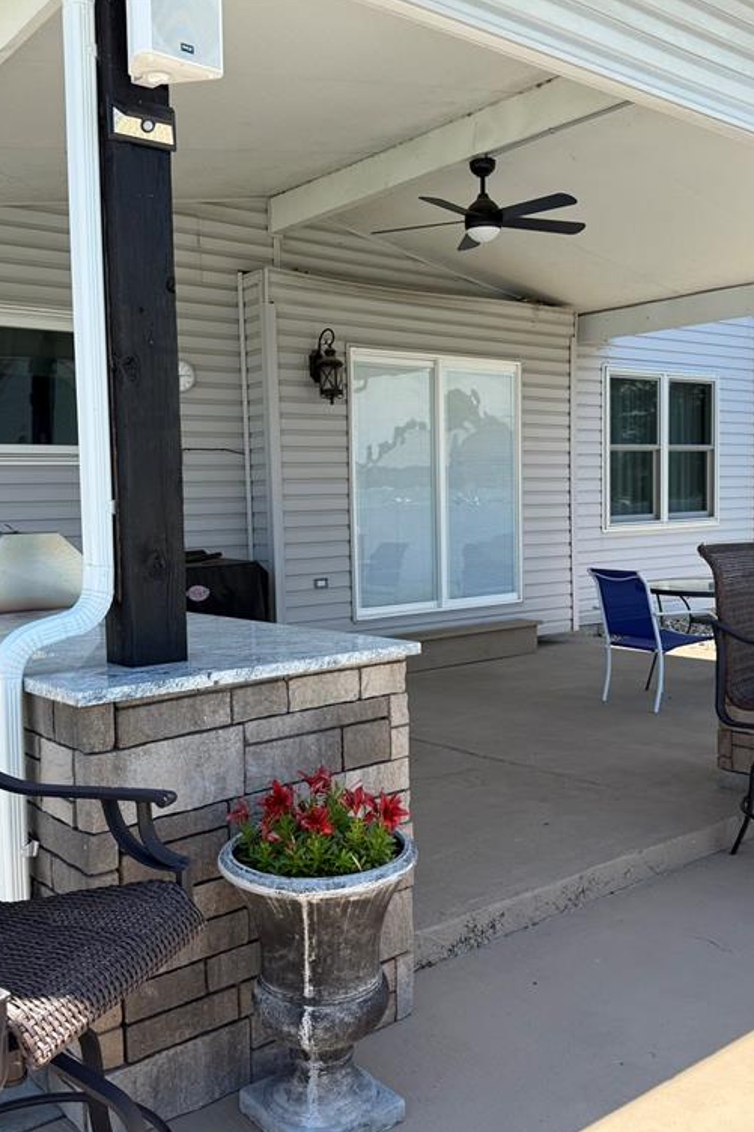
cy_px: 572
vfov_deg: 55.8
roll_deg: +0.8
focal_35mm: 34
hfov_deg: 38.9
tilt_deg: -3.3
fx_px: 1069
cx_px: 394
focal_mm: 6.76
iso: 80
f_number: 1.78
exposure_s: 1/1855
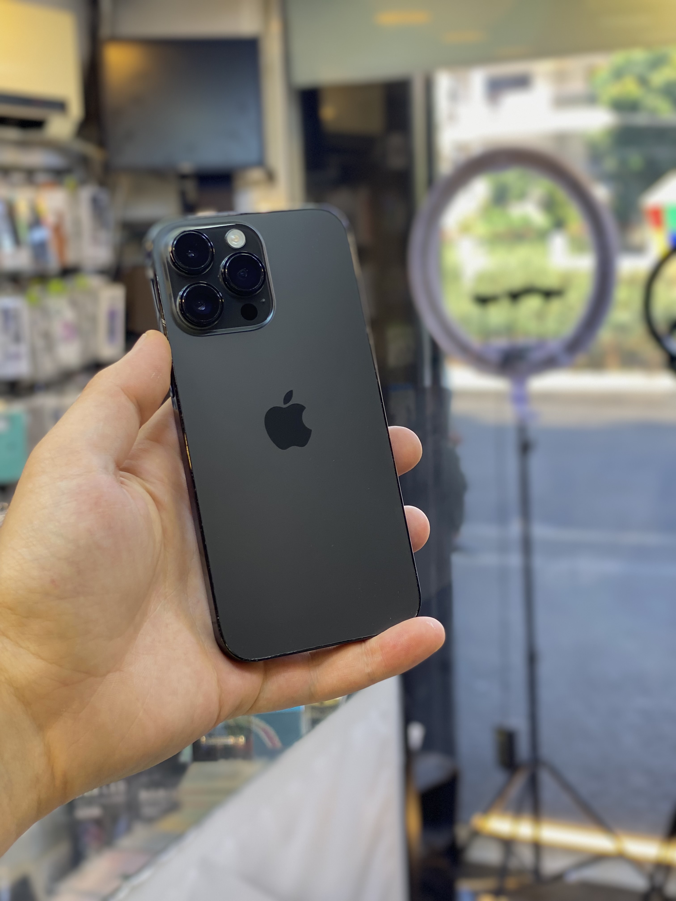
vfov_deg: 36.8
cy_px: 450
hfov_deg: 28.0
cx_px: 338
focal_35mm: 52
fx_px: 1354
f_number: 2
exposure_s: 1/102
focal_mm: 6
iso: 50
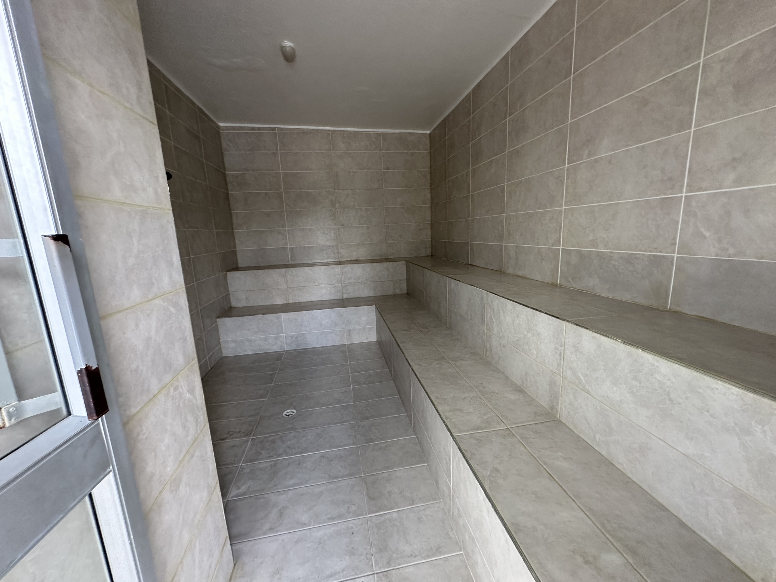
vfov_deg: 85.7
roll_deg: +2.8
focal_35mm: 14
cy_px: 291
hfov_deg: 102.1
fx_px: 314
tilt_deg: -10.9
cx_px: 388
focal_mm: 2.22
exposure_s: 1/99
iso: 160
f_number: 2.2
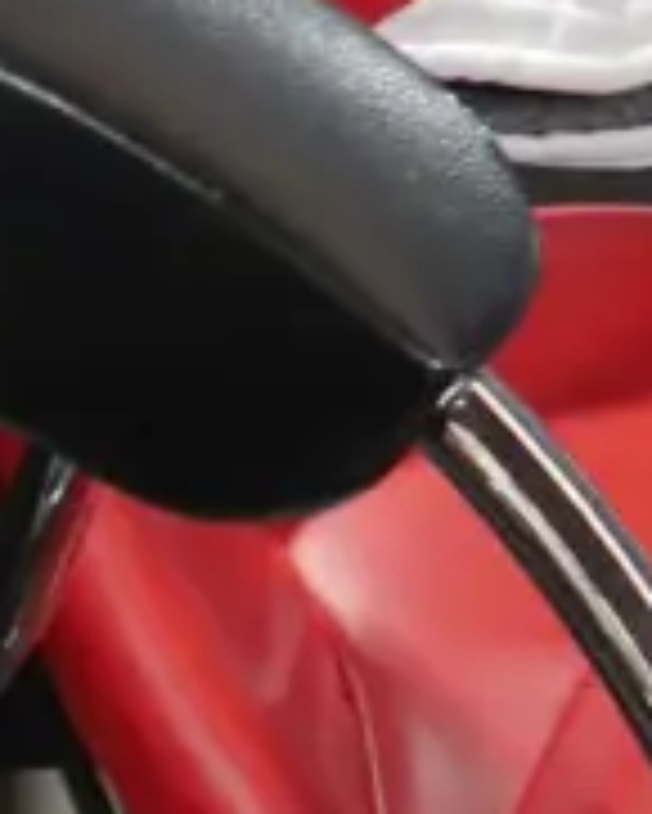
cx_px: -854
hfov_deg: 8.6
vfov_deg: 11.5
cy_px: 778
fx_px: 4001
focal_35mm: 166
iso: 800
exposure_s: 1/60
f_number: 3.6
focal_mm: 15
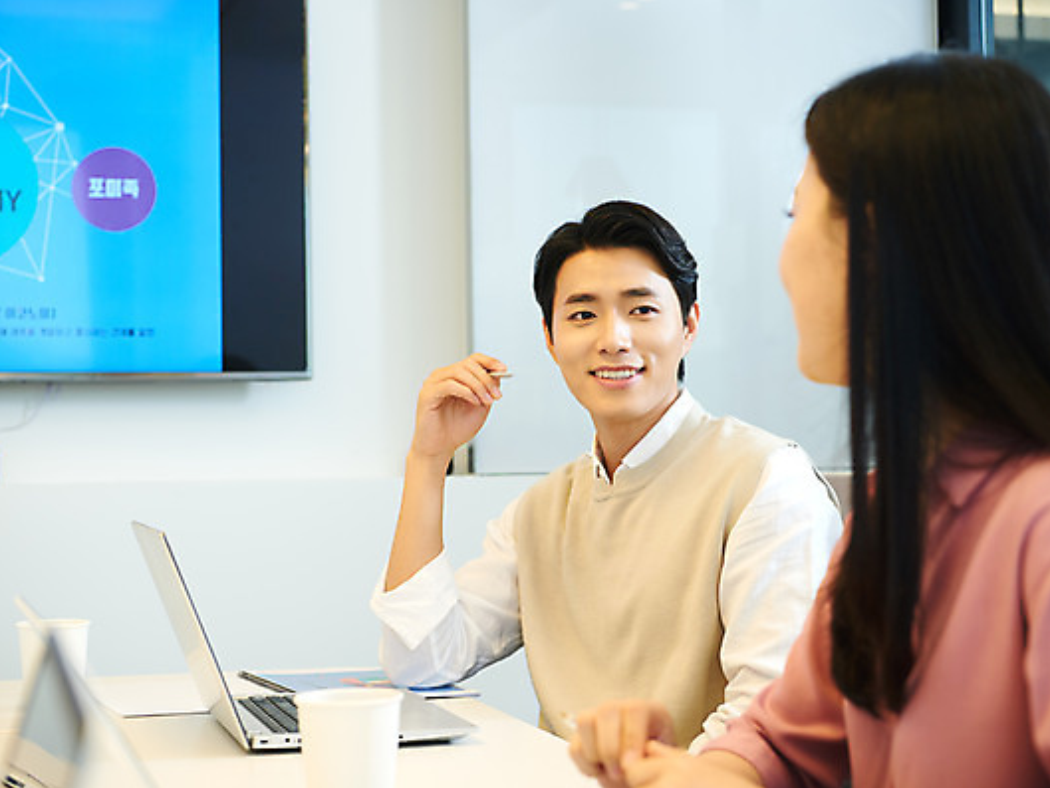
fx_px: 1820
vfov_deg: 24.4
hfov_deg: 32.1
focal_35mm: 60
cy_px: 393
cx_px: 462
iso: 250
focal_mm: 55
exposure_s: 1/80
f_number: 4.5
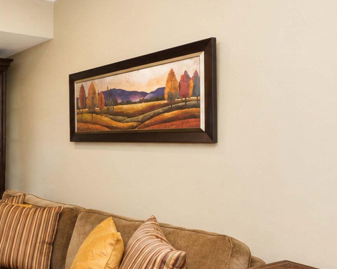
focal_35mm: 37
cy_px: 142
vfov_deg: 40.1
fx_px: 369
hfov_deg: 42.5
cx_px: 1
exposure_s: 1/60
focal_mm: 10
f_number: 8
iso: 2000
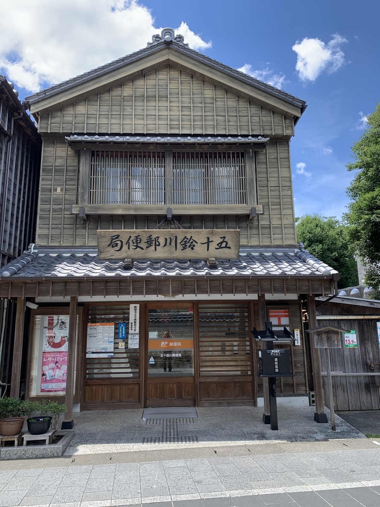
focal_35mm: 26
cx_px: 190
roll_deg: +0.3
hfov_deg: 53.1
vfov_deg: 67.3
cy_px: 254
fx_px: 381
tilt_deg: +14.3
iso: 25
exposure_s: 1/783
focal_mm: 4.25
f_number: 1.8
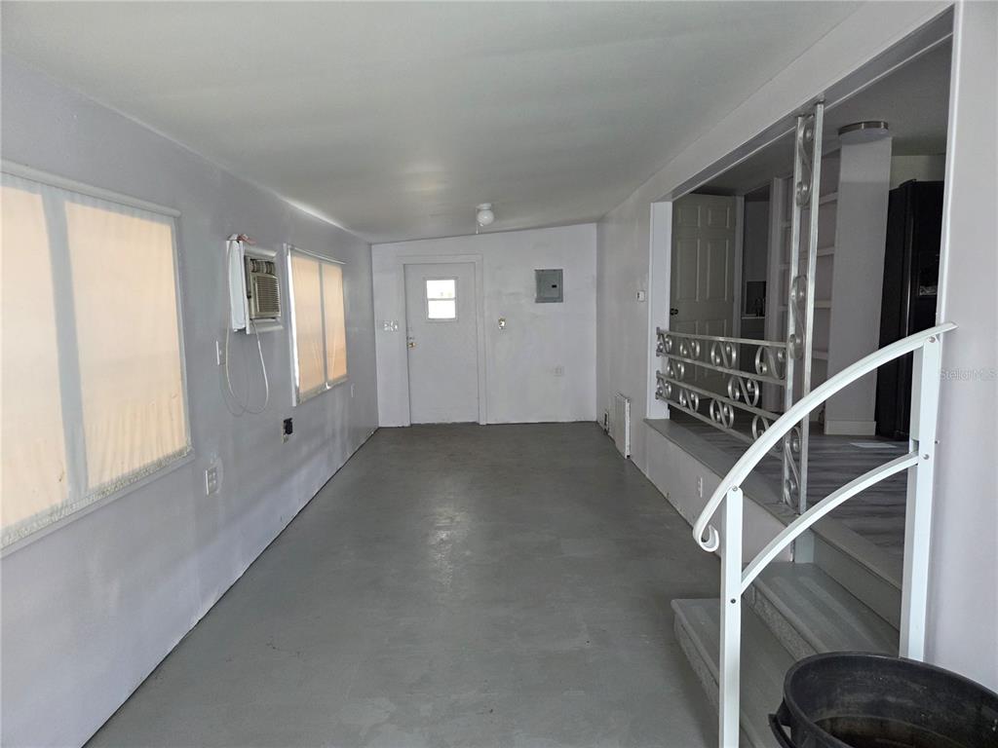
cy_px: 374
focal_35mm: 23
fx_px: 663
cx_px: 499
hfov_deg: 73.9
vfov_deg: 58.9
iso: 640
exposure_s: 1/120
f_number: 1.8
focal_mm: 5.4
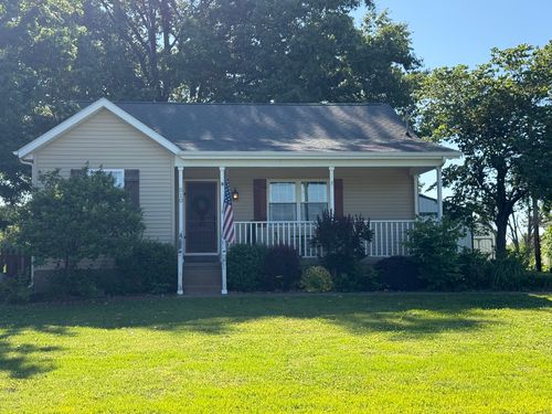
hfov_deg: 39.7
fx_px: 765
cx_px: 276
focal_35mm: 48
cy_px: 207
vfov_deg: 30.3
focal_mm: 6.76
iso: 100
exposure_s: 1/2577
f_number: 1.78
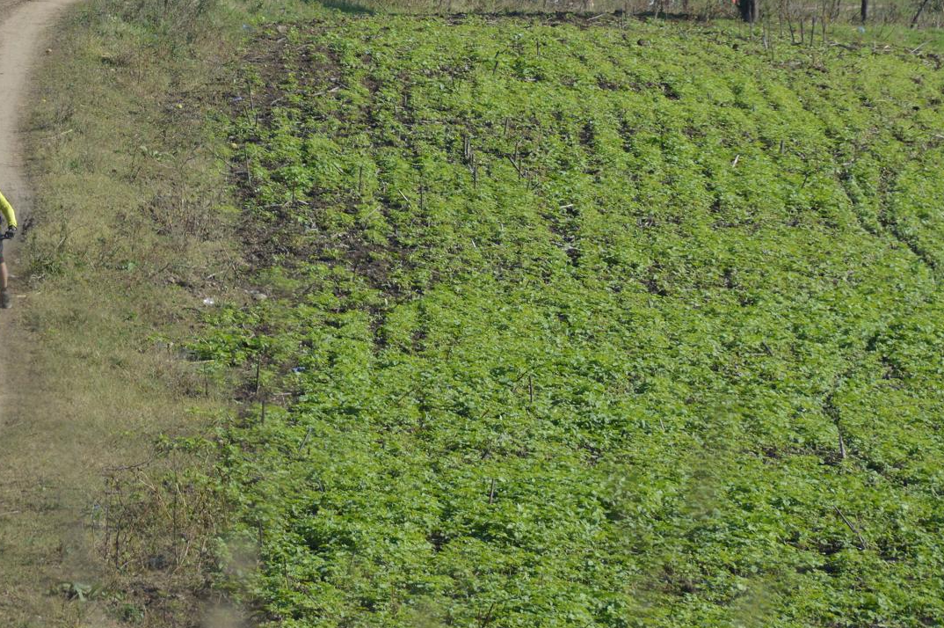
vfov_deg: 2.7
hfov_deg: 4.1
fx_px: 13204
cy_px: 104
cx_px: 290
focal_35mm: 504
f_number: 9
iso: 800
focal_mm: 200
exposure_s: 1/2000
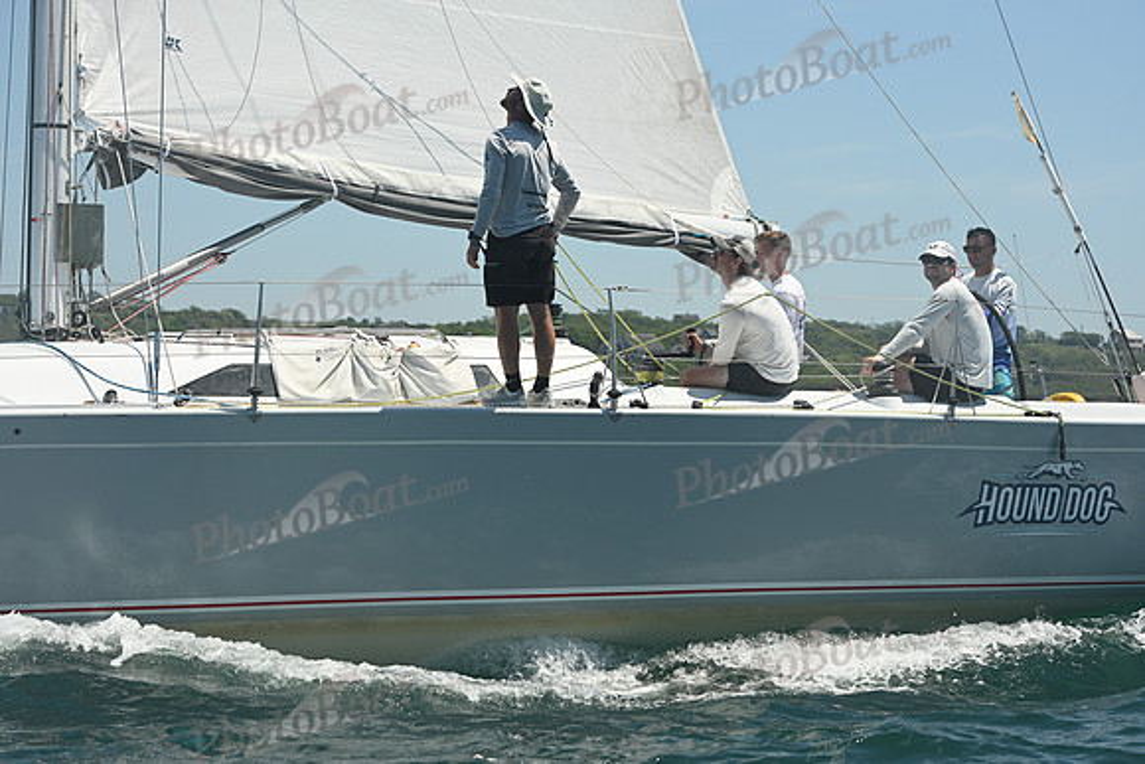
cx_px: 572
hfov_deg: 21.5
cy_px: 382
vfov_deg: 14.4
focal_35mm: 95
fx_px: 3022
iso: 320
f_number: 10
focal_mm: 95
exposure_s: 1/1000
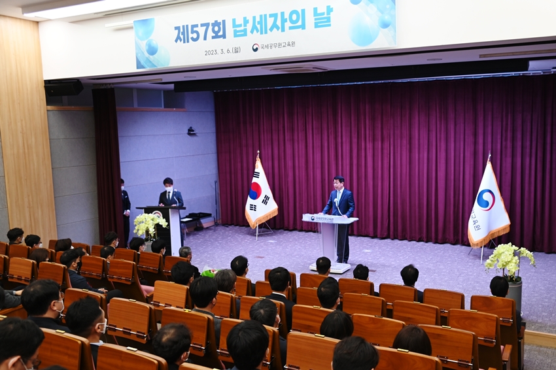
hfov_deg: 61.9
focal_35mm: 30
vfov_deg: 43.6
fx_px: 463
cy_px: 185
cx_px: 278
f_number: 4
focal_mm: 30
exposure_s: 1/60
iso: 500
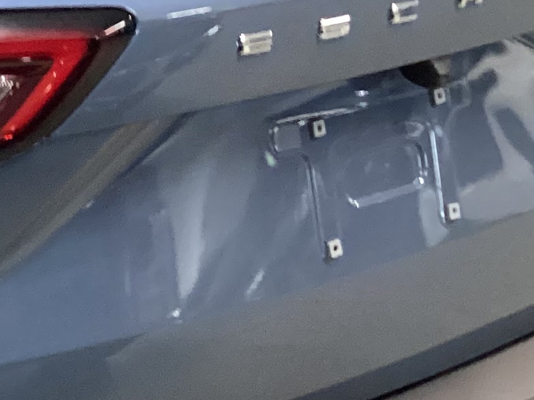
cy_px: 82
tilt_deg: -19.2
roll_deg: -0.3
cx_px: -283
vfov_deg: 11.5
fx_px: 1990
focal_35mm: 129
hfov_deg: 14.2
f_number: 2.4
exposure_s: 1/30
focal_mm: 3.3
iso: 320
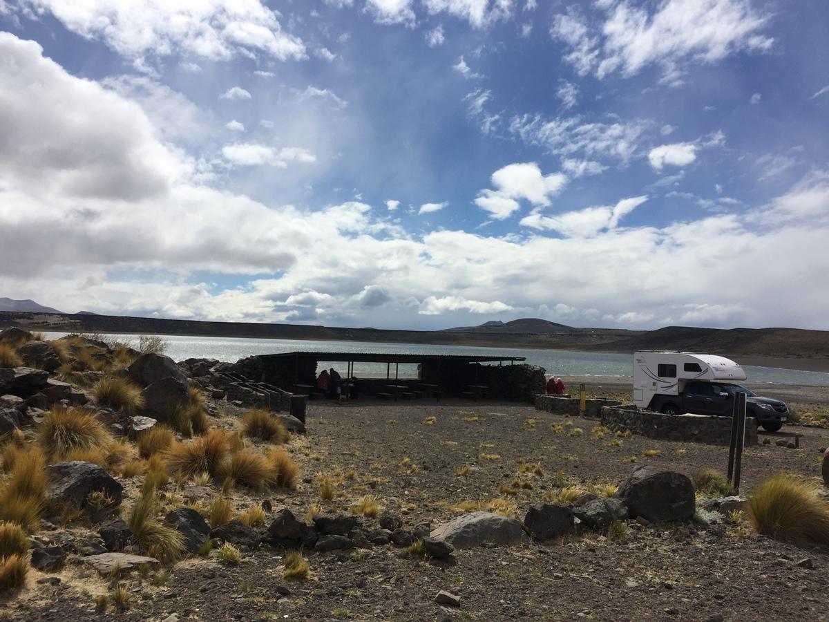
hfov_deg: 61.7
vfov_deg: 48.2
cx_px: 414
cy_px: 311
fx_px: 695
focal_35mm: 29
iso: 32
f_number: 2.2
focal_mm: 4.15
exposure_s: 1/5650
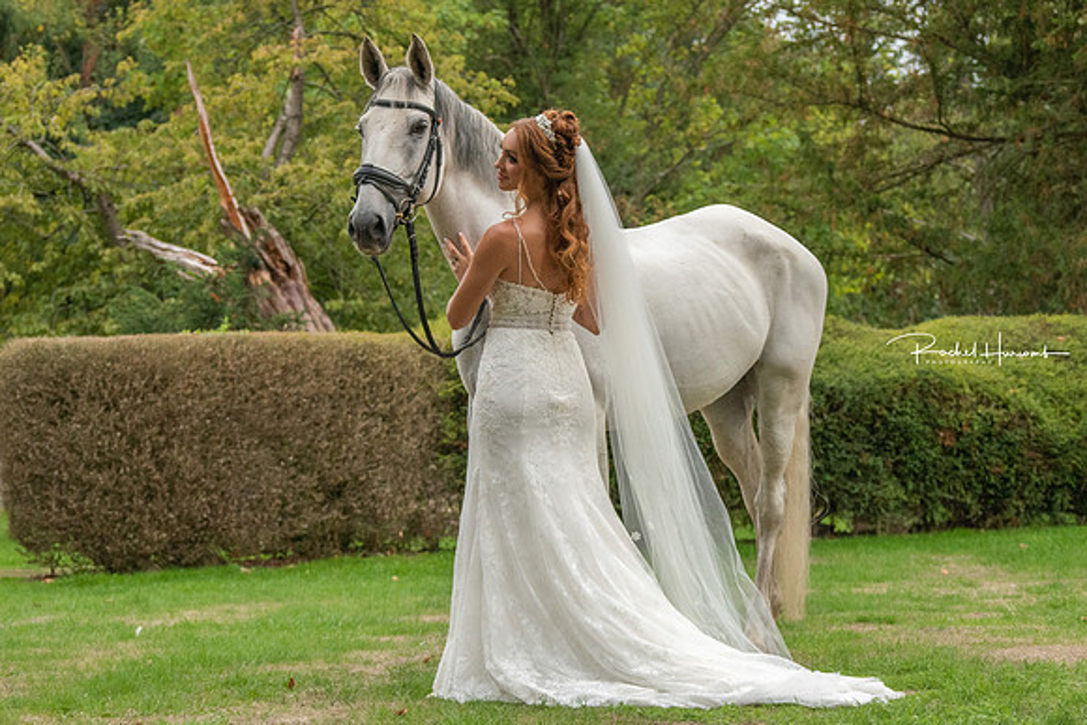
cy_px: 283
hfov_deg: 17.8
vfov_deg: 11.9
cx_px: 533
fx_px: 3477
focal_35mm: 115
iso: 800
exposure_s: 1/2000
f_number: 5.6
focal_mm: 62
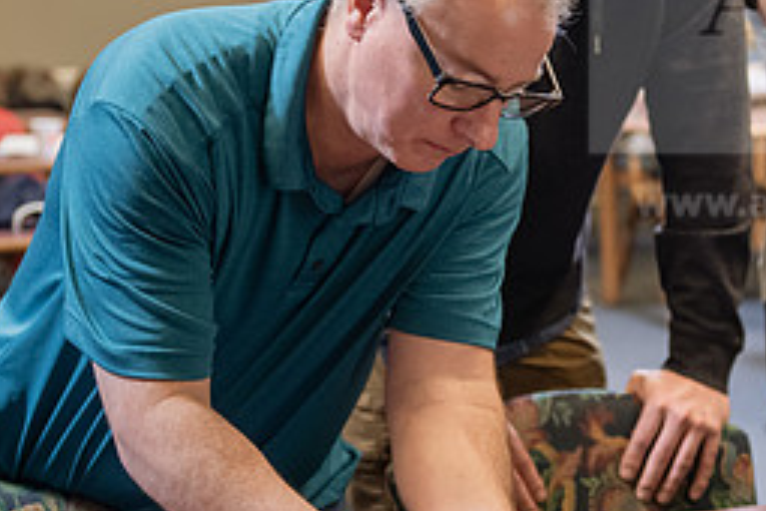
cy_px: 266
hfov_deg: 20.4
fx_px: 2128
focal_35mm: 100
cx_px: 499
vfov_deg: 13.7
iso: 1250
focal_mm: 44
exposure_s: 1/200
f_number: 3.2
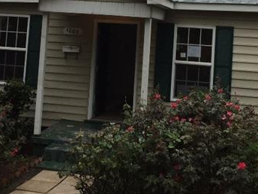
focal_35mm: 54
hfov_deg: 35.5
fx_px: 402
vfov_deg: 26.1
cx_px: 147
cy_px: 15
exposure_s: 1/120
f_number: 2.2
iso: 40
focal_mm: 4.15
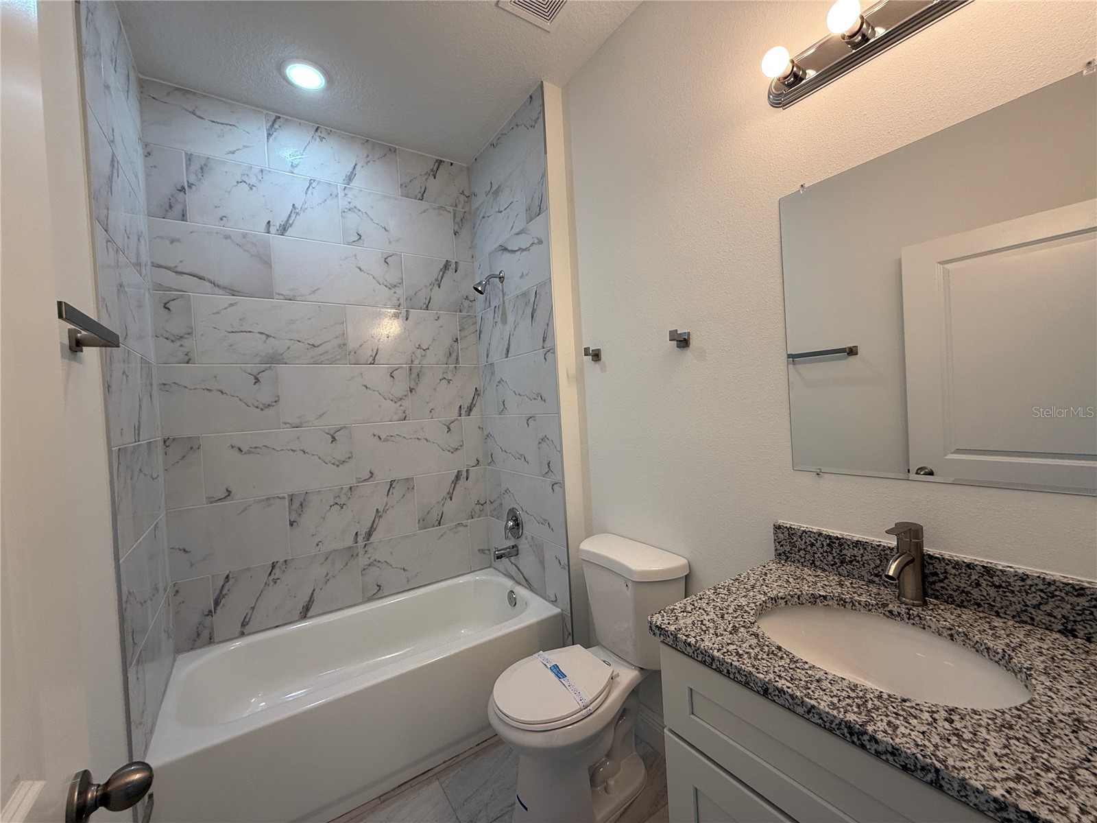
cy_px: 412
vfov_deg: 85.7
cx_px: 548
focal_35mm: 14
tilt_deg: +0.2
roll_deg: +3.5
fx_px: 444
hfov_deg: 102.1
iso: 64
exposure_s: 1/120
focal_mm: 2.22
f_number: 2.2
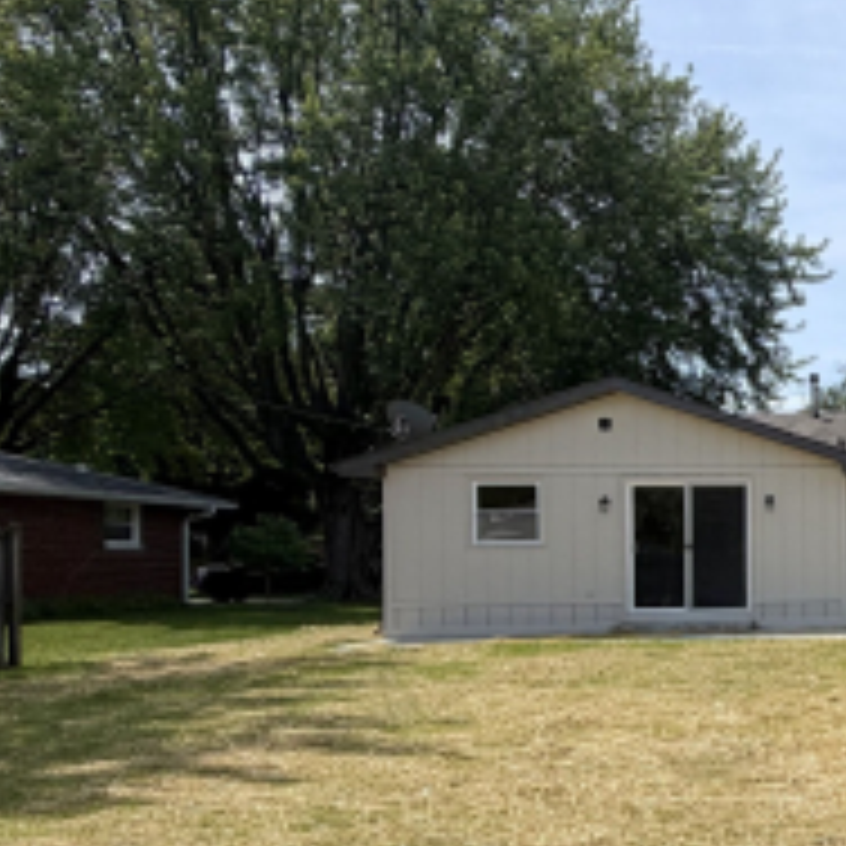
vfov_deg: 38.0
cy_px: 554
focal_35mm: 44
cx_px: 1127
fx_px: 1217
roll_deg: +1.2
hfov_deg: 29.8
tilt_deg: -0.3
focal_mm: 2.22
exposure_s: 1/799
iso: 20
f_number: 2.2
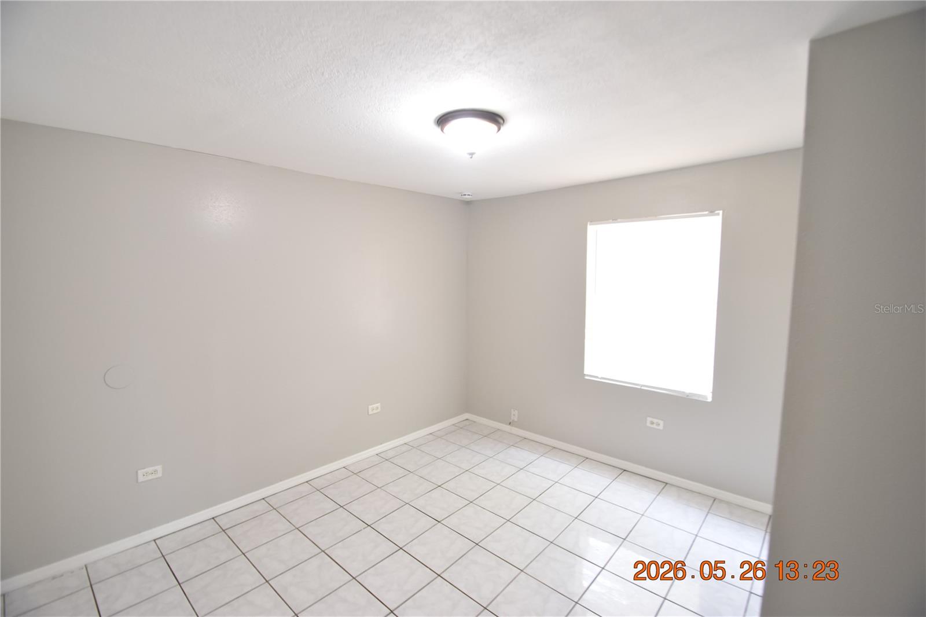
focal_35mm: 15
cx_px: 463
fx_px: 386
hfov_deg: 100.4
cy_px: 308
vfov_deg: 77.3
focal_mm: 10
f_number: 3.5
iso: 800
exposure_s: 1/30
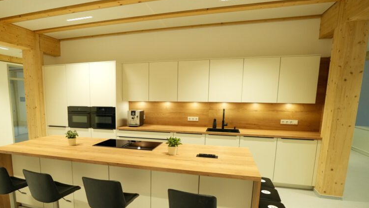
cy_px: 140
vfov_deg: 48.7
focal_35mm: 23
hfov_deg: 77.4
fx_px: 225
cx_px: 141
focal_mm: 16
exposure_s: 1/125
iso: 2500
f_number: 3.2
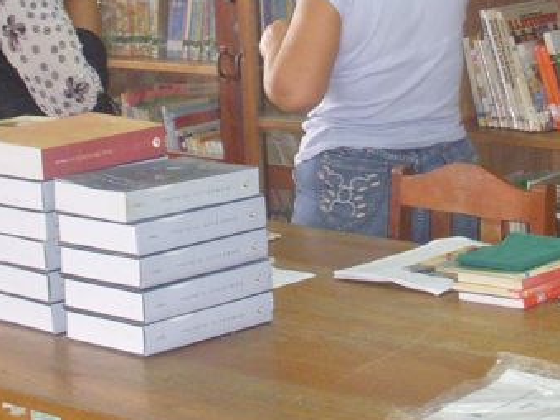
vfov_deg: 13.1
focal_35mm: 112
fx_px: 1811
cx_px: 372
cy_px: 25
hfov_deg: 17.5
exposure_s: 1/30
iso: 320
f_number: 3.3
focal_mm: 6.3
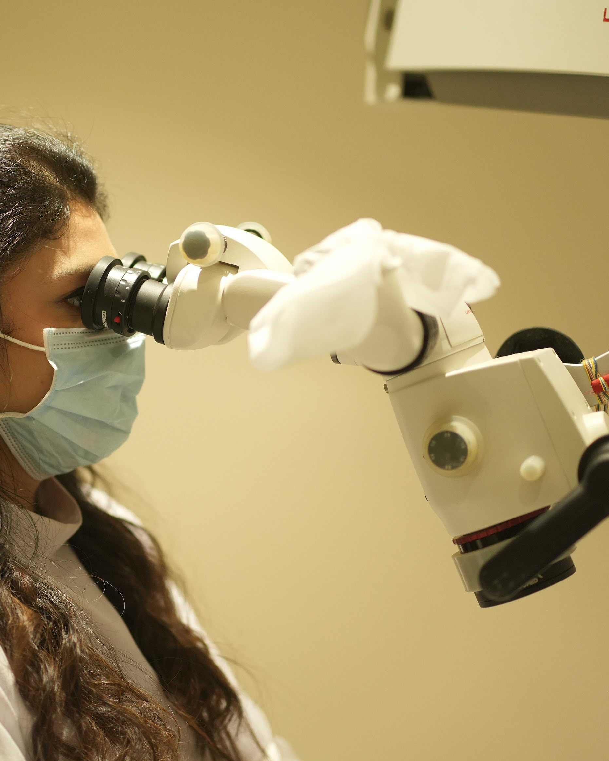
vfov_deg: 24.4
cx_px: 202
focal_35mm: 78
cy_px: 381
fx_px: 1757
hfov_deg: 19.6
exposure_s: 1/200
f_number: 1.8
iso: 1250
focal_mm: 55
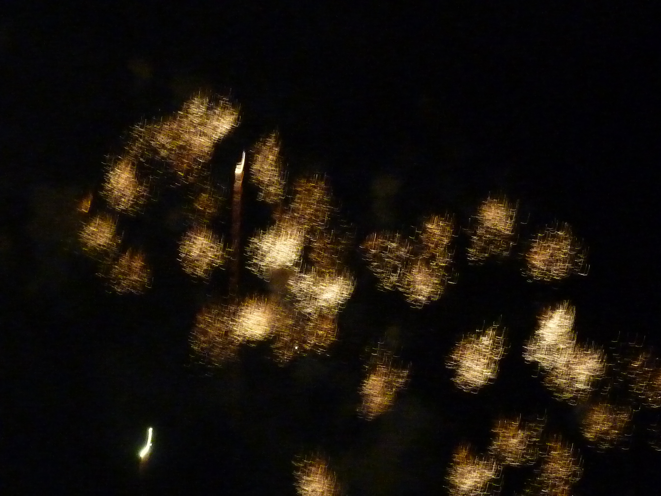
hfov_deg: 14.1
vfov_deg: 10.6
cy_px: 248
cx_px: 330
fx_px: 2673
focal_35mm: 140
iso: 800
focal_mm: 12.8
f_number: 4.2
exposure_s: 1/8
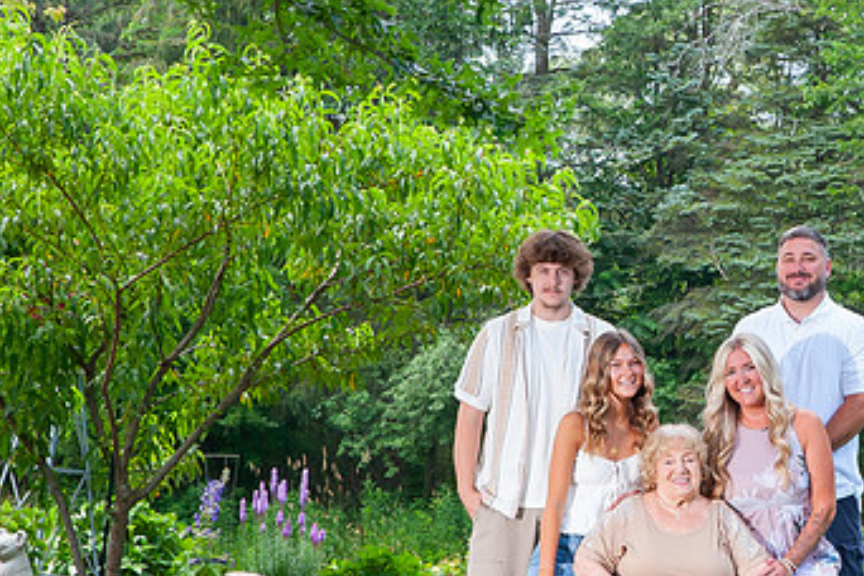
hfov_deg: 11.1
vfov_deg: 7.5
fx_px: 4416
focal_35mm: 184
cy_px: 356
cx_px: 798
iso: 800
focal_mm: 70
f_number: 14
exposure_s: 1/100
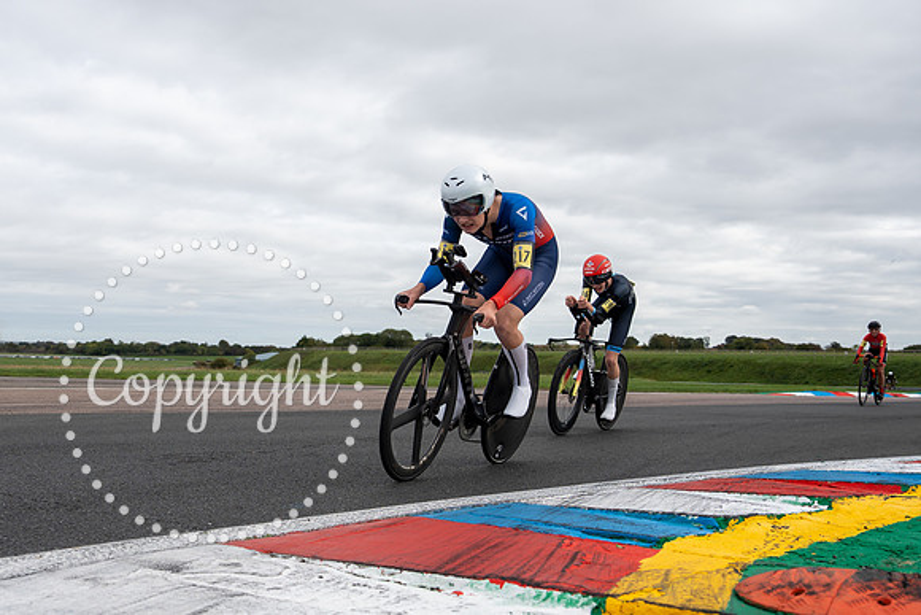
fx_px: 940
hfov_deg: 51.8
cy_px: 384
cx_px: 363
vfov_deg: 36.0
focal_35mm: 37
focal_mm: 24
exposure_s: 1/1000
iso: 100
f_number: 3.5
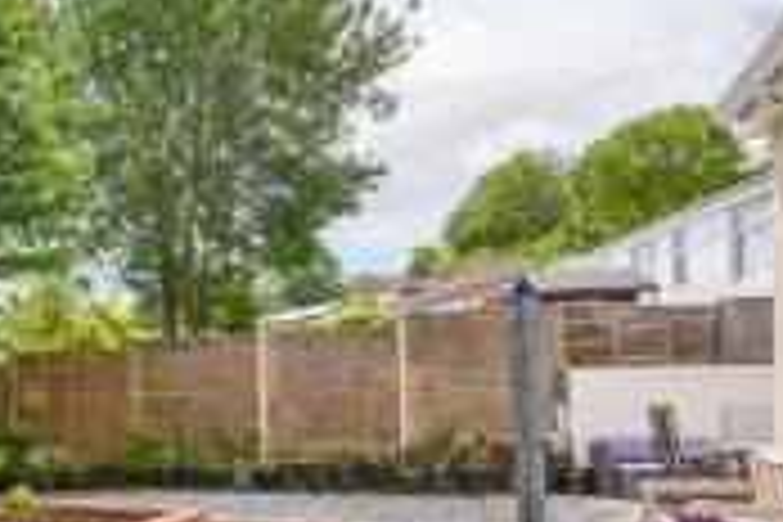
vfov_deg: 32.1
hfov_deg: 42.5
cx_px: 45
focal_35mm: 41
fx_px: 892
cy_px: 385
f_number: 8
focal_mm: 10
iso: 160
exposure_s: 1/400
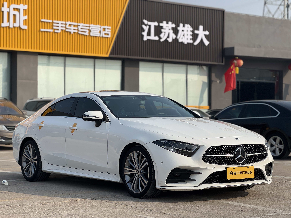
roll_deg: -0.3
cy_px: 109
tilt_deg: +0.5
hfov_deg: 25.3
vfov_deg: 19.1
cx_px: 146
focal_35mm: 77
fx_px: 647
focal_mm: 9
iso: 25
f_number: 2.8
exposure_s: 1/1179
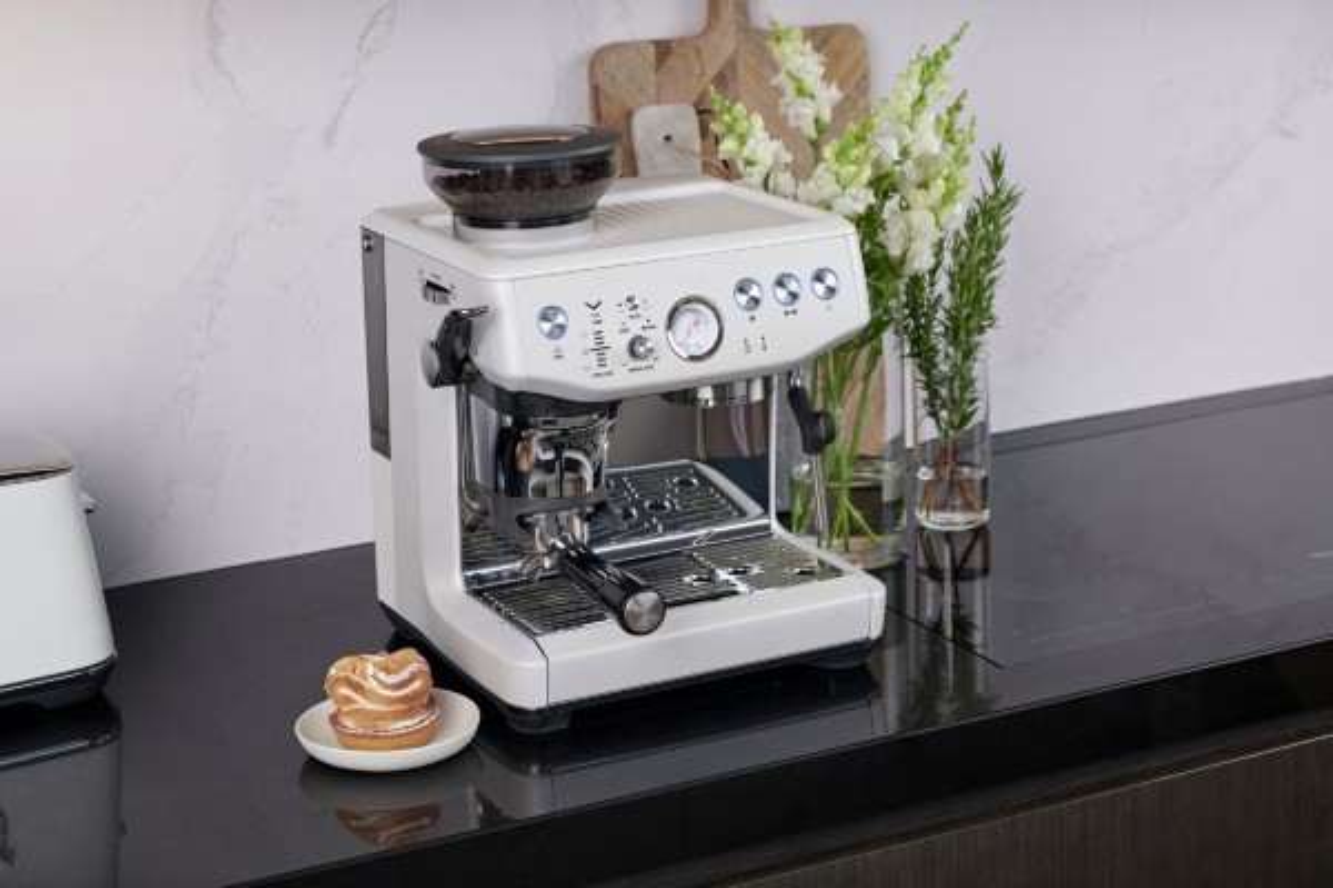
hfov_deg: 28.8
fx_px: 2592
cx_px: 666
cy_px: 444
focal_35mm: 70
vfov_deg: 19.5
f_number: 6.3
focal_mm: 70
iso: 200
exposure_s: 1/250
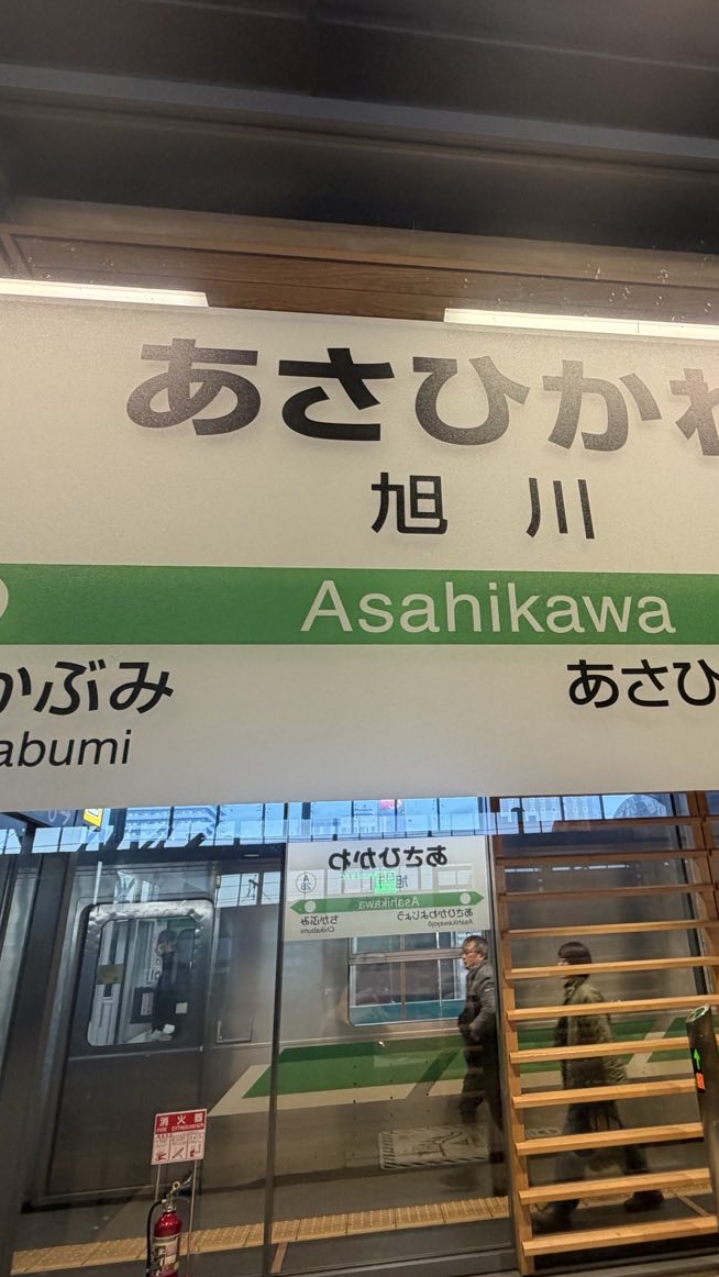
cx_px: 476
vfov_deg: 83.8
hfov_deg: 52.6
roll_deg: +3.7
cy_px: 649
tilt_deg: +22.9
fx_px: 711
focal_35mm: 21
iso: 200
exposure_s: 1/50
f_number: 2.2
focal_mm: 2.22
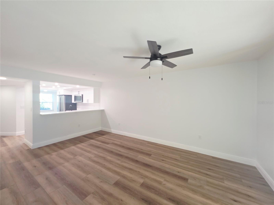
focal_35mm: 13
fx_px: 103
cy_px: 102
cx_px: 137
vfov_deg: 89.9
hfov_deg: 106.2
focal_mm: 2.2
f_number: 1.9
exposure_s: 1/120
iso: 125
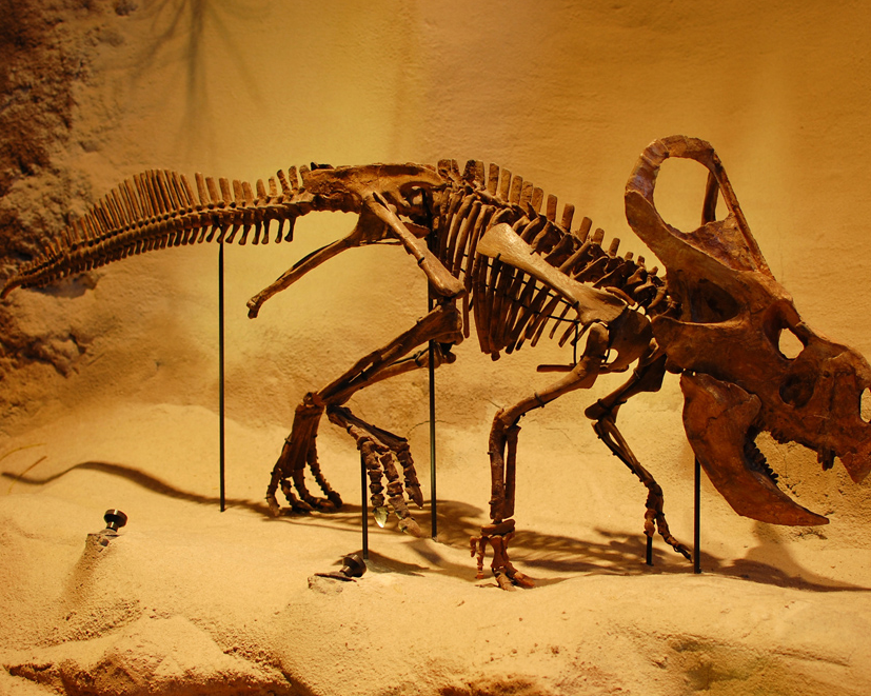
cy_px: 347
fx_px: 1535
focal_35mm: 60
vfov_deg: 25.6
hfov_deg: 31.7
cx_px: 473
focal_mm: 35
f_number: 2.8
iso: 200
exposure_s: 1/60
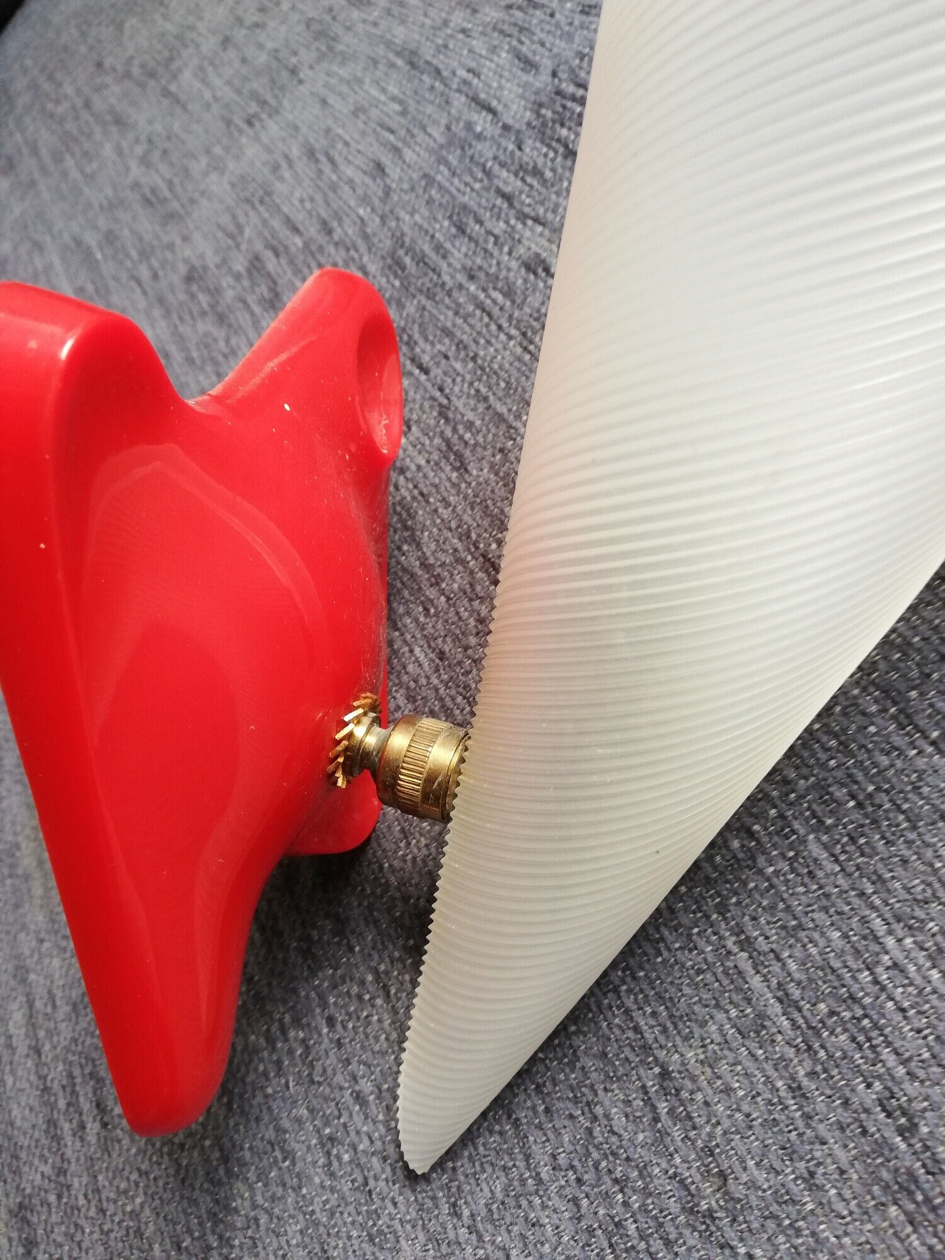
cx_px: 472
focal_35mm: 26
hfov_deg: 53.1
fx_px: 946
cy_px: 630
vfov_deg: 67.3
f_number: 2.2
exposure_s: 1/50
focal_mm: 3.81
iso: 200
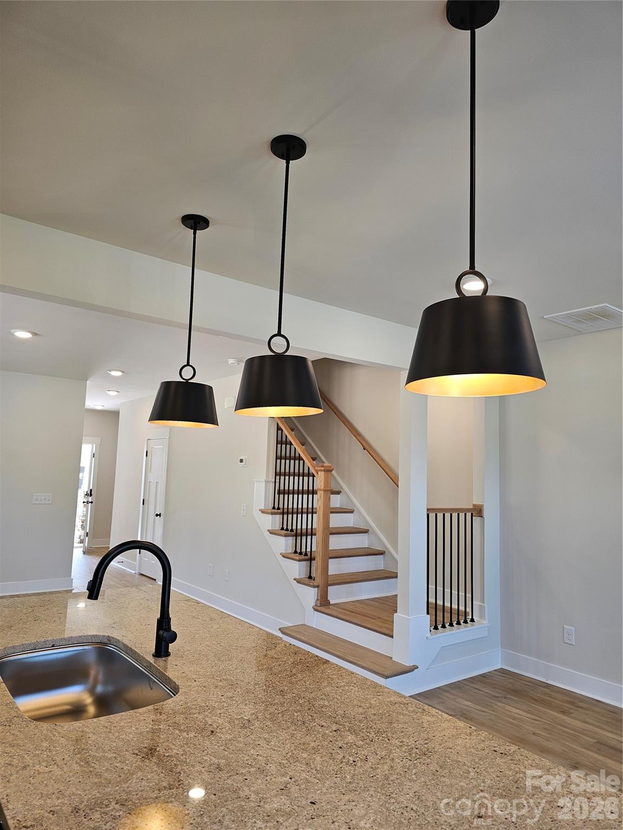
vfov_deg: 73.9
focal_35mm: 23
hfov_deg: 58.9
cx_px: 312
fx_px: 552
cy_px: 415
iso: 80
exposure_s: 1/120
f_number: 1.7
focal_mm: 6.3
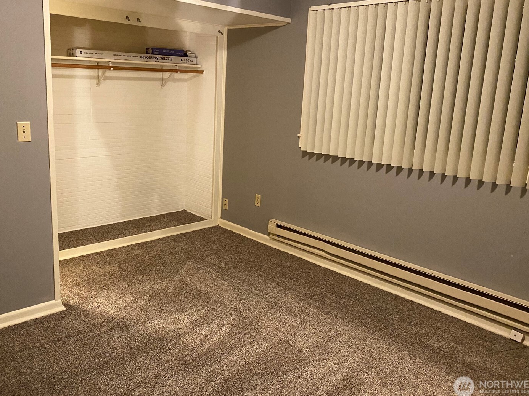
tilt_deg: -11.7
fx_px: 458
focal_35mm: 30
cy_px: 174
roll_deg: -2.4
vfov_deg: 46.7
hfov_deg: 59.9
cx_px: 248
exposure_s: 1/40
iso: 500
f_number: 1.8
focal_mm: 4.25
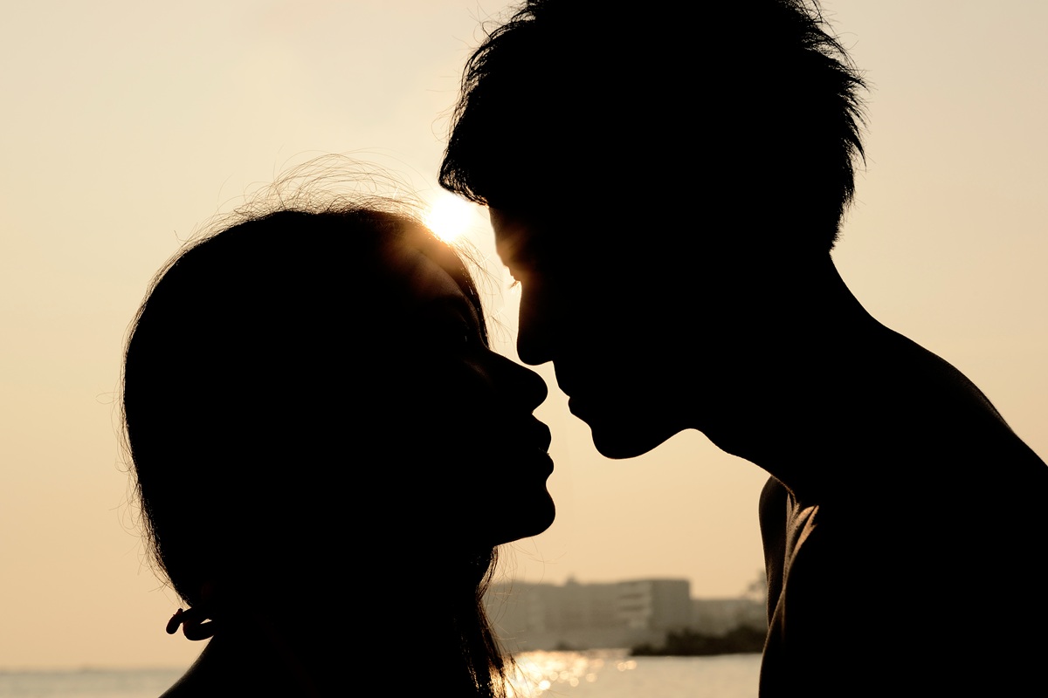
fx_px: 2038
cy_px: 349
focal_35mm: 70
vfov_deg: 19.5
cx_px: 524
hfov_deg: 28.8
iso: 250
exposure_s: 1/640
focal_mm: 70
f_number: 10
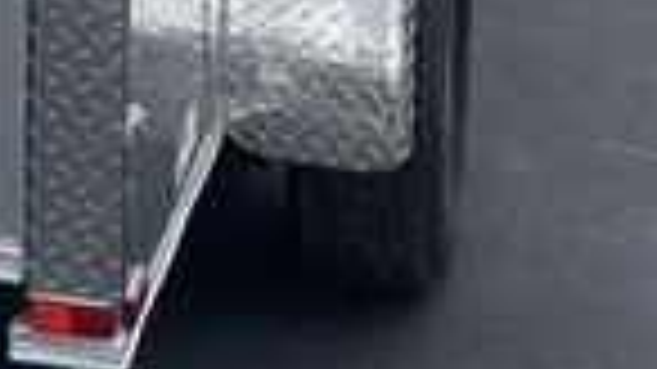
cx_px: -526
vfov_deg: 8.2
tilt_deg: -2.3
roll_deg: +1.2
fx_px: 2334
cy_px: -549
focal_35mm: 134
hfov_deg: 14.2
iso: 20
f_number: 1.8
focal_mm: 3.99
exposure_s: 1/1200
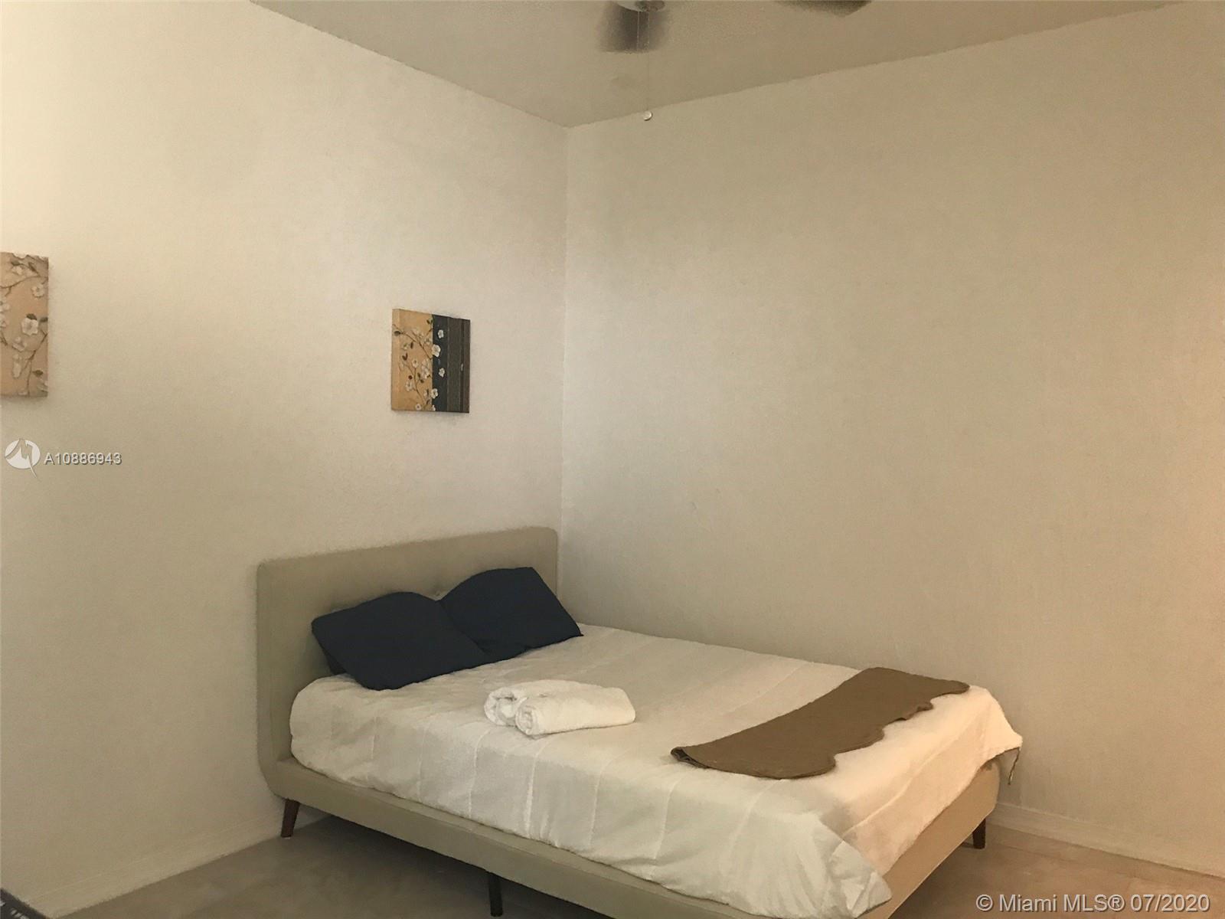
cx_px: 612
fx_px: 991
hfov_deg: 63.4
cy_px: 460
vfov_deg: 49.7
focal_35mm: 28
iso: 64
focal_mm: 3.99
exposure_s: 1/15
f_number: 1.8
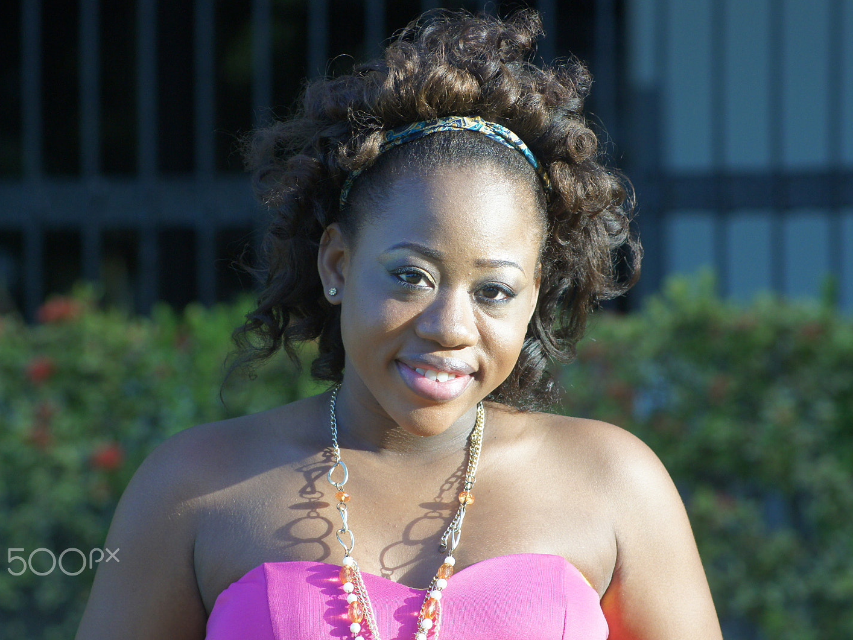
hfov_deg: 7.6
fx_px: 6433
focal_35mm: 261
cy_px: 320
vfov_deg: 5.7
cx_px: 452
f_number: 5.6
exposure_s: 1/320
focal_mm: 160
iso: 800
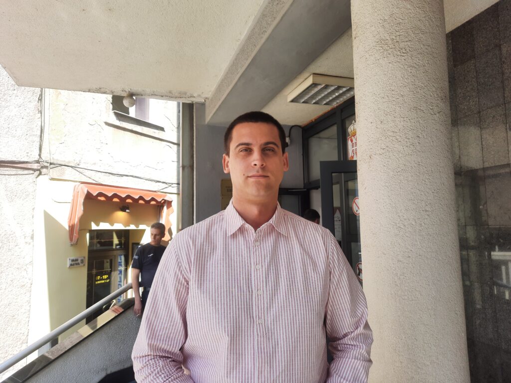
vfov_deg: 54.9
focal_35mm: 25
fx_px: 369
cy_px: 192
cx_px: 256
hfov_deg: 69.4
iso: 40
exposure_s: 1/217
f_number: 2
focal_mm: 4.6
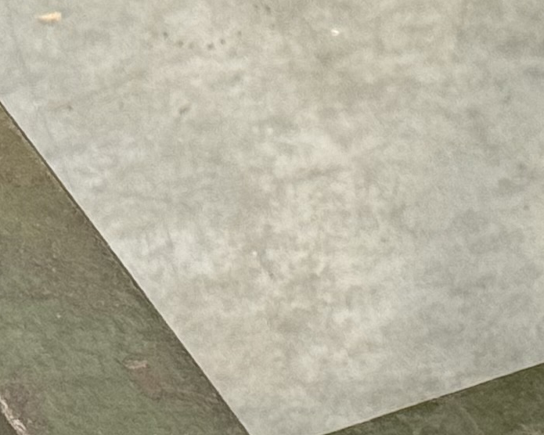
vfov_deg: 5.6
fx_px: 4379
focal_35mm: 272
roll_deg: -3.8
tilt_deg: -29.2
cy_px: -327
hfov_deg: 7.0
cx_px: 699
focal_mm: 6.76
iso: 250
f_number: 1.78
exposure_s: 1/40
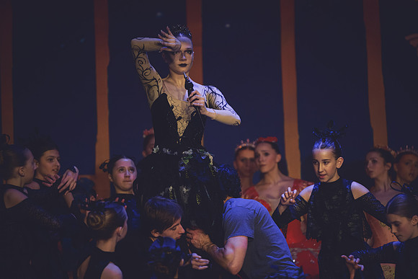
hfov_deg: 10.3
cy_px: 140
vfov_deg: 6.9
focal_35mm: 200
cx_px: 209
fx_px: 2323
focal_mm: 200
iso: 4500
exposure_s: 1/320
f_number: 2.8
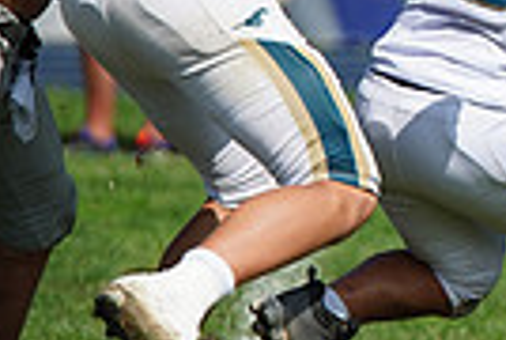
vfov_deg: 1.1
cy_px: -2
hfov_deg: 1.6
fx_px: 18257
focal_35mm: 1296
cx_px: 902
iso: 400
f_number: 2.8
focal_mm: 300
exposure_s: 1/8000
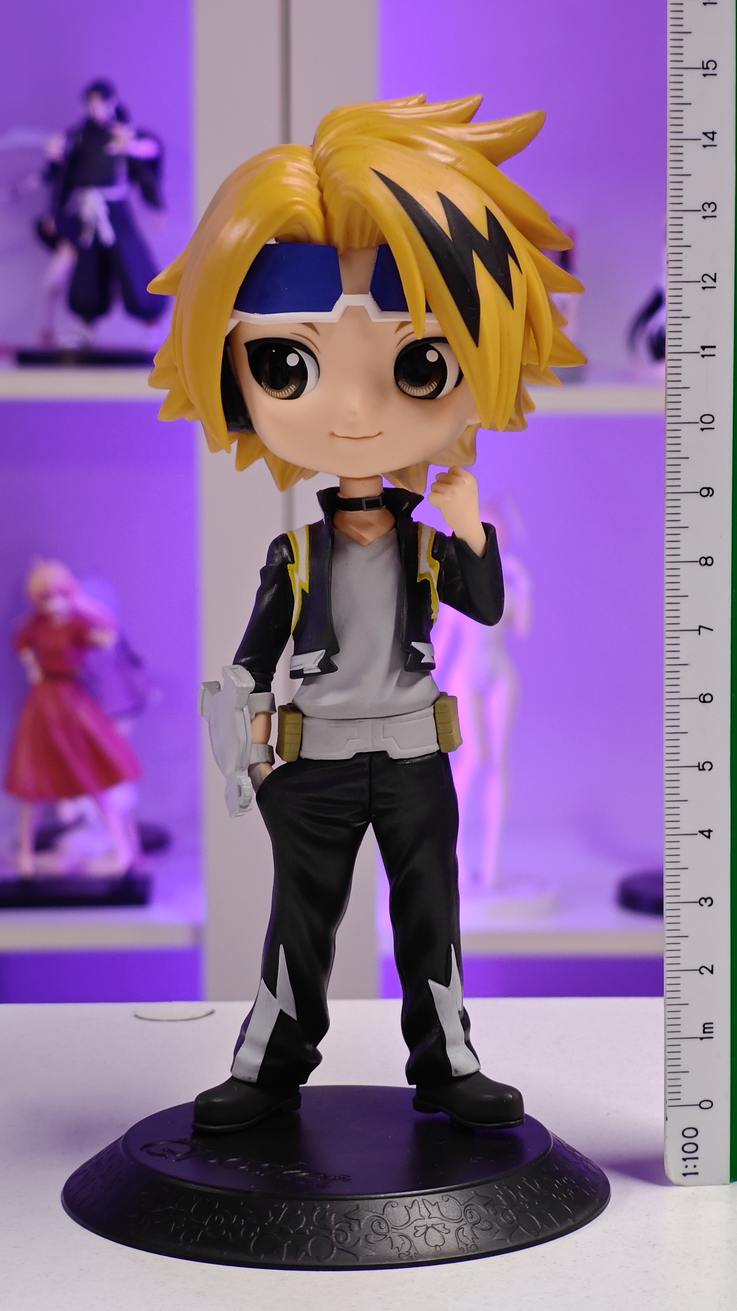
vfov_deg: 24.2
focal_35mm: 88
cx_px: 421
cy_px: 654
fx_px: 3058
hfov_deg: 13.7
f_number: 2.4
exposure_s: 1/19.5
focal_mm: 7.48
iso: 400
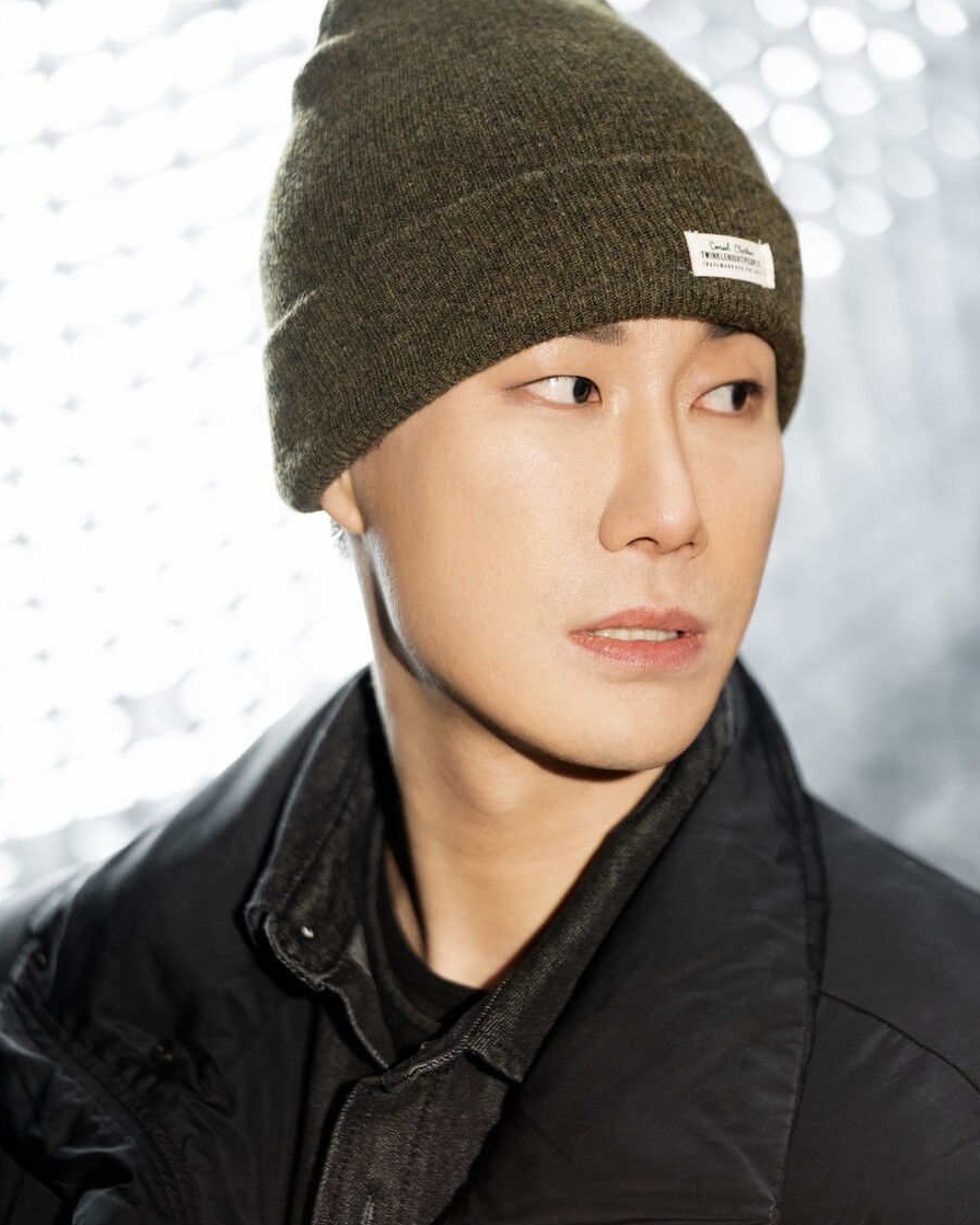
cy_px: 632
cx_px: 490
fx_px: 5290
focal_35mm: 146
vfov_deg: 13.2
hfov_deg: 10.6
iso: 3200
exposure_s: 1/125
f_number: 2.8
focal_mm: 129
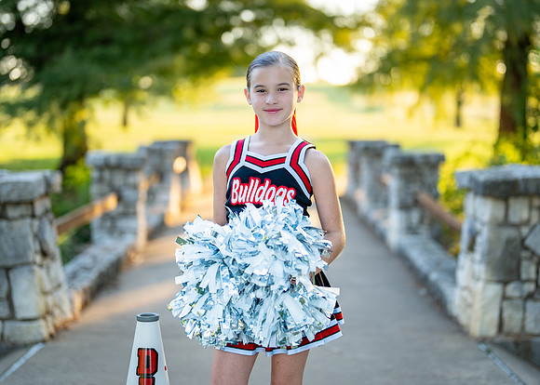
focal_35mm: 61
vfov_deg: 23.3
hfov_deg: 32.3
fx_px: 934
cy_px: 165
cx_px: 276
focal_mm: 50
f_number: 1.2
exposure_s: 1/1000
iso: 200
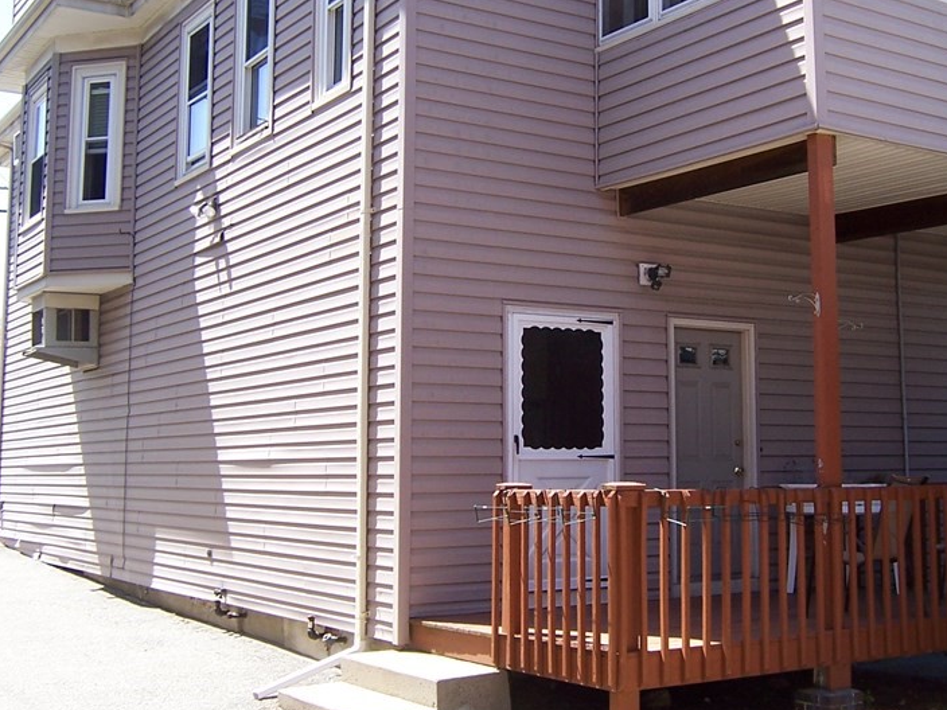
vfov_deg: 30.2
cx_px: 599
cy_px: 296
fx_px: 1313
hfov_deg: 39.4
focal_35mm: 48
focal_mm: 5.5
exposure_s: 1/350
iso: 80
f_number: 3.4
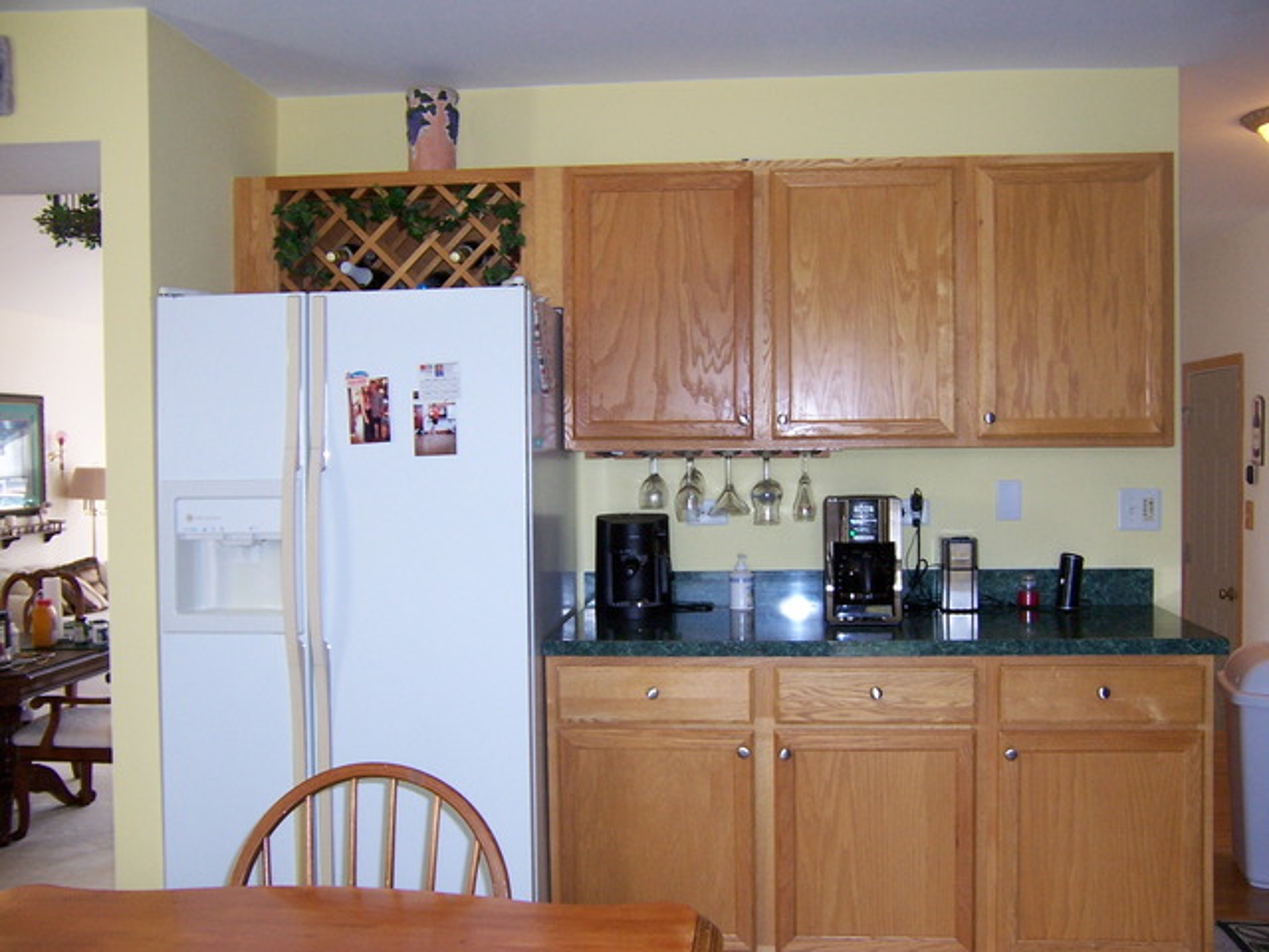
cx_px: 634
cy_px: 476
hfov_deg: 55.4
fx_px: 1210
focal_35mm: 33
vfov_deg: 42.9
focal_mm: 5.5
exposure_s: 1/60
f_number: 2.8
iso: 140
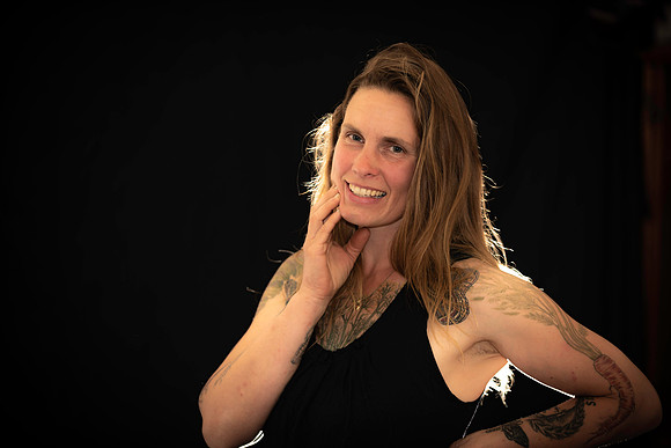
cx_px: 336
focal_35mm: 120
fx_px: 2237
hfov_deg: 17.1
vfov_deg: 11.4
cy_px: 224
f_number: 2.8
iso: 50
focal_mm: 120
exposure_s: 1/30
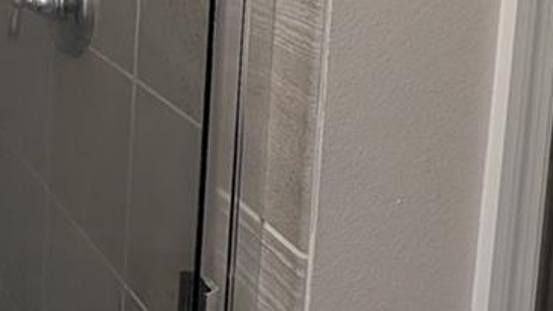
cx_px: -264
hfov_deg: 26.8
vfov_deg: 18.9
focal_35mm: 57
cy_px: -133
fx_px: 836
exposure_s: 1/120
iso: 65
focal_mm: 2.02
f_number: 1.7
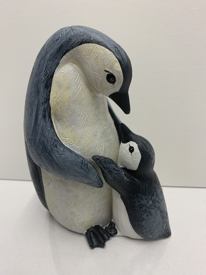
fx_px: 206
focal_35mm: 26
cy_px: 138
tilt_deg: -23.8
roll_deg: +5.6
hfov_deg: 53.1
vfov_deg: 67.3
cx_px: 103
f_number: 1.8
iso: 100
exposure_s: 1/100
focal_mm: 4.25
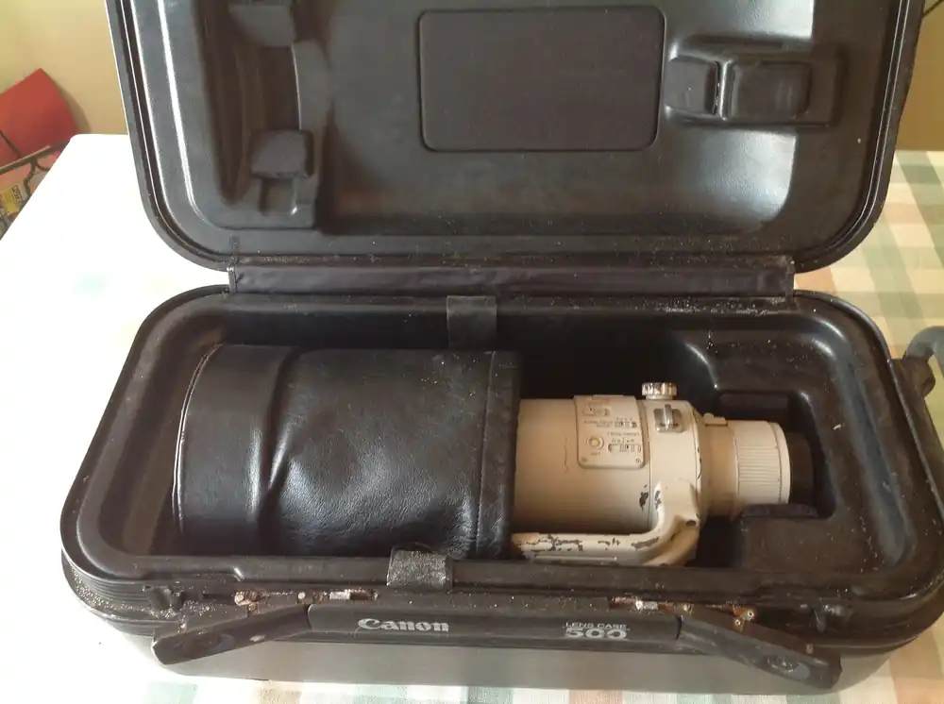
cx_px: 472
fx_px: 953
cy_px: 352
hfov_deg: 52.7
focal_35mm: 35
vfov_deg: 40.6
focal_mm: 4.28
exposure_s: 1/15
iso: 80
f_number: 2.4
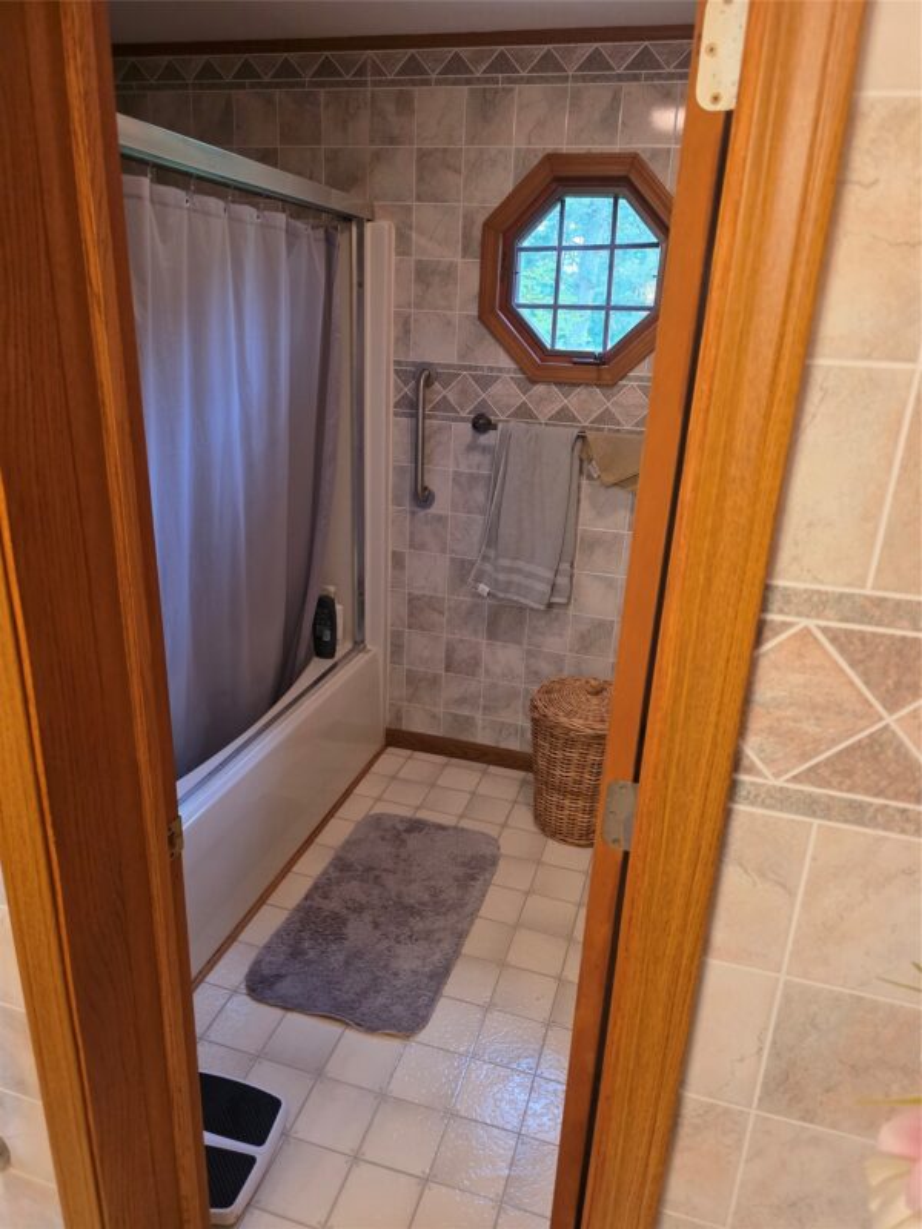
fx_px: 817
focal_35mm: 23
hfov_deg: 58.9
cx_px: 461
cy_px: 614
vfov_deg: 73.9
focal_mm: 6.3
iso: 500
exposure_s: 1/120
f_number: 1.7
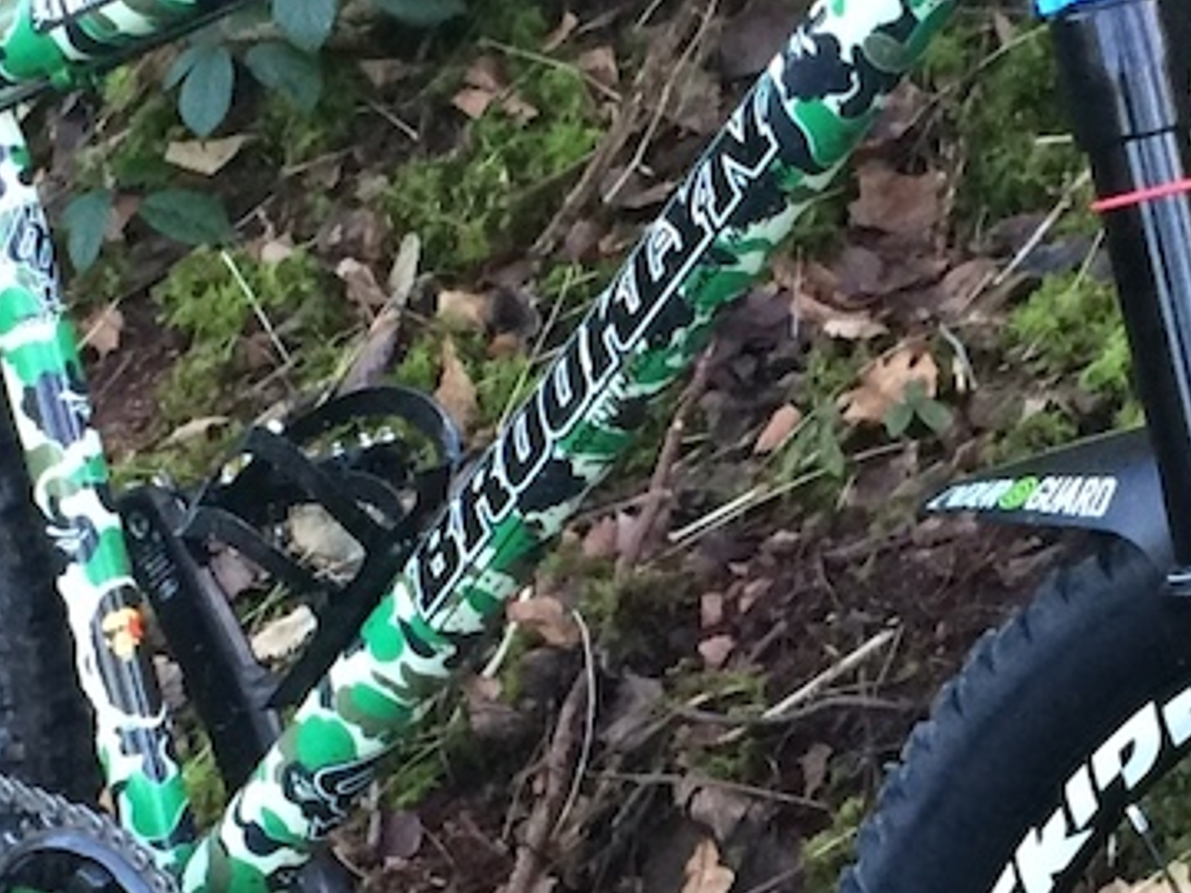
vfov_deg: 11.4
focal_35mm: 129
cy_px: 744
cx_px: 1026
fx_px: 4438
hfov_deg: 15.1
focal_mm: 4.15
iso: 80
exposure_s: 1/33
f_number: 2.2
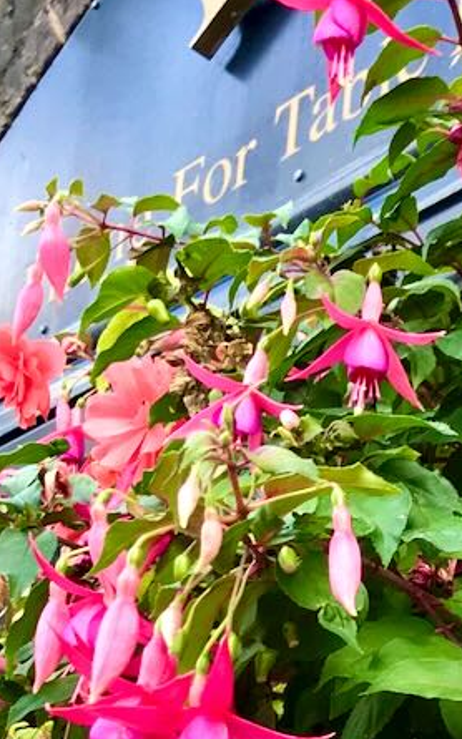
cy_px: 878
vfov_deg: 21.3
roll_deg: -2.7
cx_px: 595
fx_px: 1834
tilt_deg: +18.7
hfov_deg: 13.8
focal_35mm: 91
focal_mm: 3.99
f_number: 1.8
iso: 20
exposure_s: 1/101
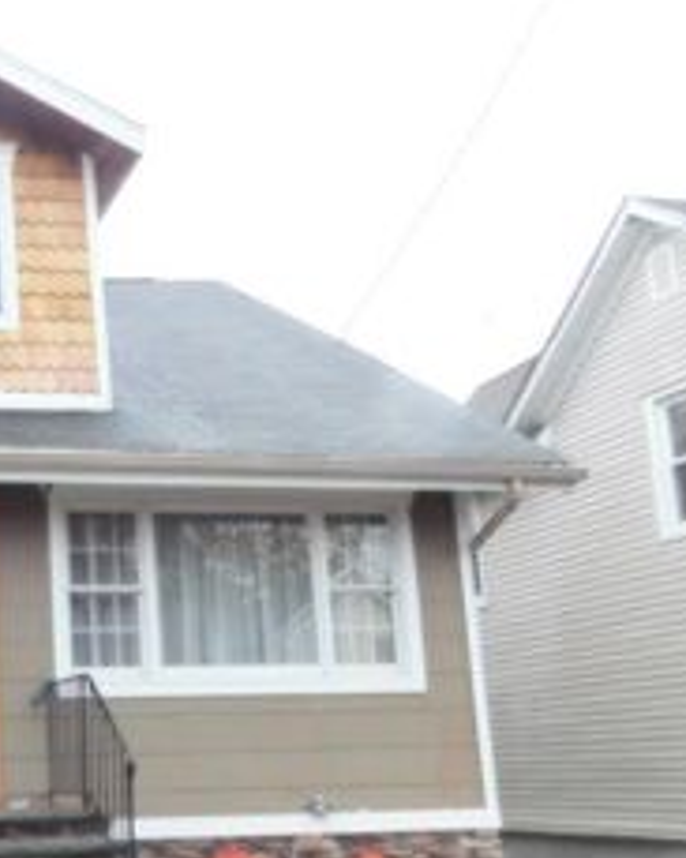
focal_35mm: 49
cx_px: -120
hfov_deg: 27.4
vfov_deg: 37.7
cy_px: 556
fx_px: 1244
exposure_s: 1/30
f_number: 3
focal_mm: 4
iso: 360
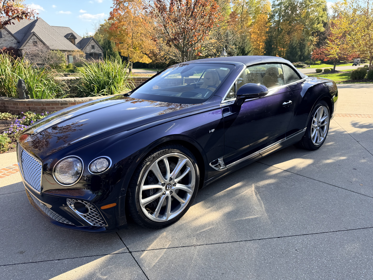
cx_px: 186
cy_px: 140
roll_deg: -0.4
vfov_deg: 56.8
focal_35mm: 24
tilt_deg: -16.7
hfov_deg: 71.6
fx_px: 259
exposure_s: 1/967
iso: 80
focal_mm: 6.76
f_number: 1.78
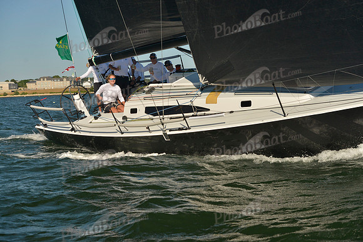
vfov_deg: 19.5
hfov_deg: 28.8
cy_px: 121
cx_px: 182
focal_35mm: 70
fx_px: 706
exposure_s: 1/1250
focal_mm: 70
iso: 400
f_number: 6.3
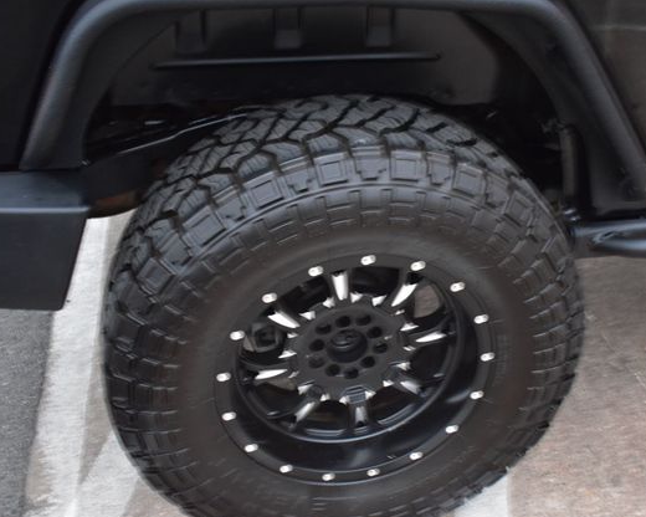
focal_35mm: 45
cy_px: 263
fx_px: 860
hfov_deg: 41.1
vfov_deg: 33.4
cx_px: 366
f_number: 4
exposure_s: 1/5
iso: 1600
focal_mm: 26
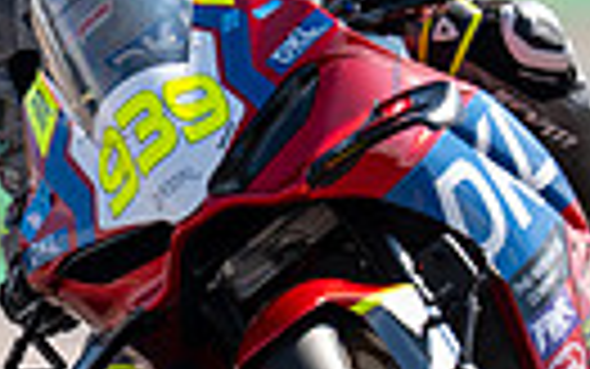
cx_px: 196
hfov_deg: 1.0
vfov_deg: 0.6
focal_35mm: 2080
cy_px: 133
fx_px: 33460
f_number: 4
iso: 50
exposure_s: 1/500
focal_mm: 400
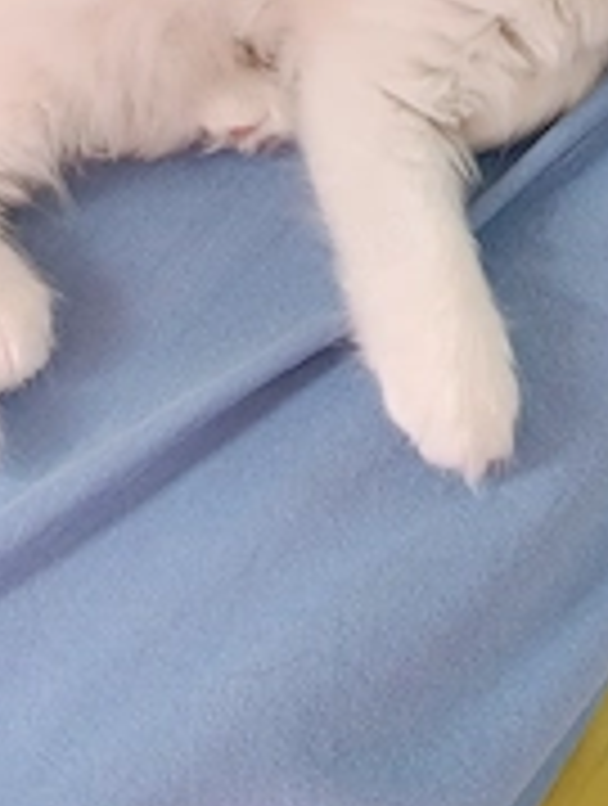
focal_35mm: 51
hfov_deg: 28.6
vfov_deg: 34.2
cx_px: 378
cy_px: 5
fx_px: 1190
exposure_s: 1/101
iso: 200
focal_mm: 6.14
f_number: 1.6
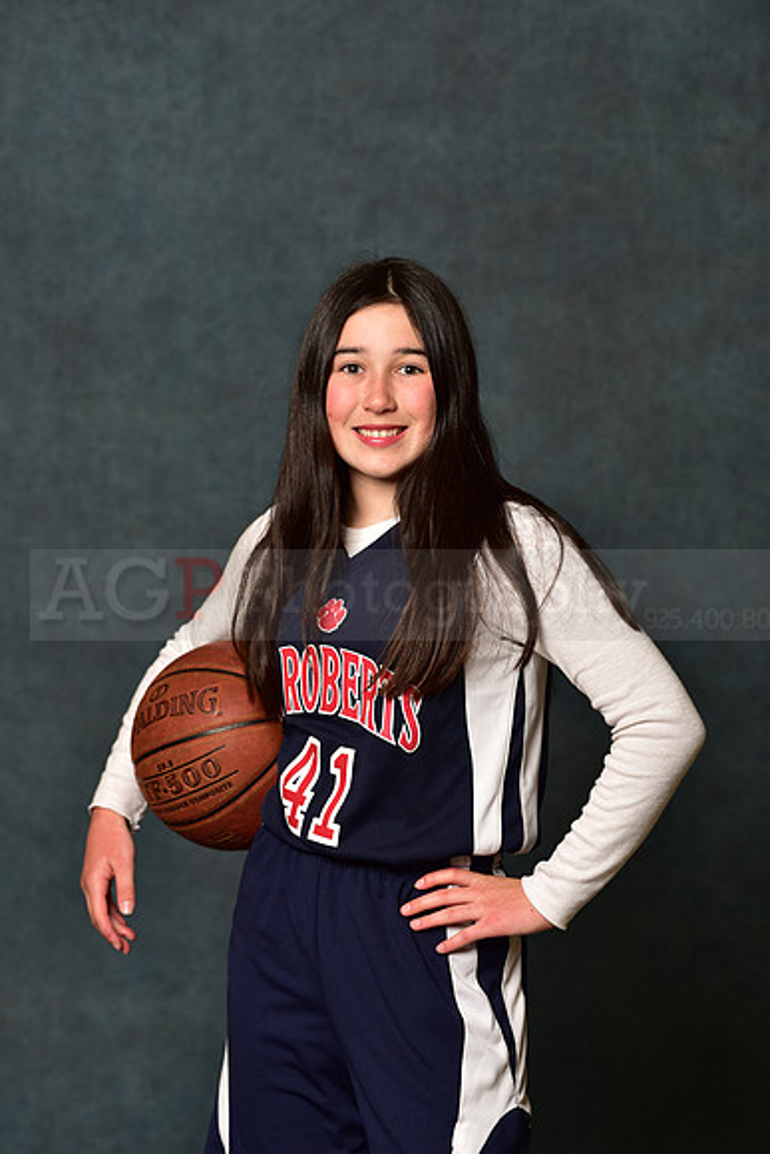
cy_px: 577
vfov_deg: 15.2
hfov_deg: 10.2
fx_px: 4328
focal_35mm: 135
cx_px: 385
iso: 200
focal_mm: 135
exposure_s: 1/200
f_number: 4.5
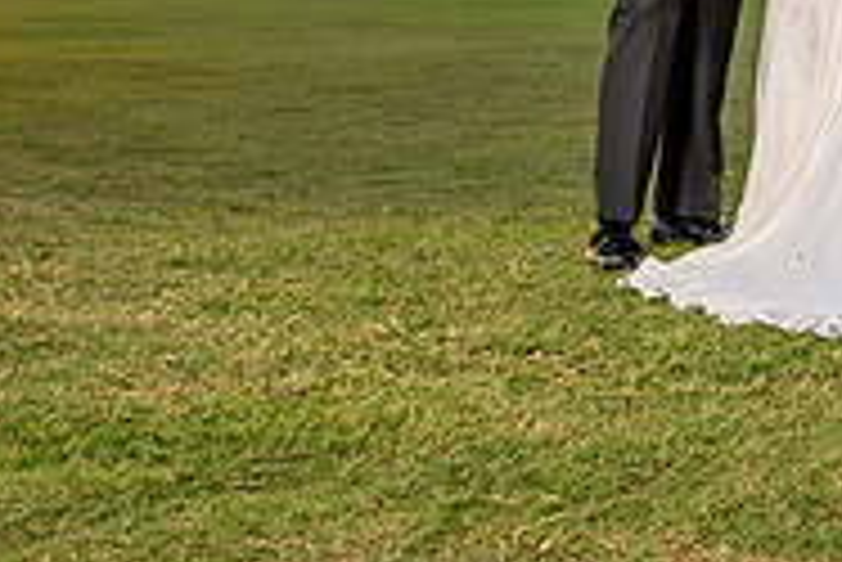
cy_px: -129
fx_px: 1919
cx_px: 959
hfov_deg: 23.1
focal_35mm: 82
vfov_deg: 16.0
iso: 320
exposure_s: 1/160
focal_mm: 24
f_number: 7.1
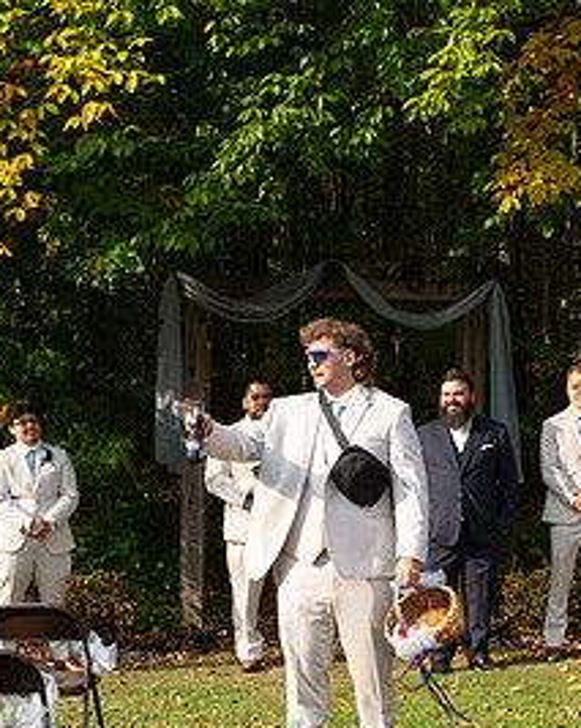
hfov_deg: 20.1
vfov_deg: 25.0
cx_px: 348
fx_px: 1636
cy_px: 462
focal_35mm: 76
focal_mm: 35
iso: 400
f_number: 8
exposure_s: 1/200
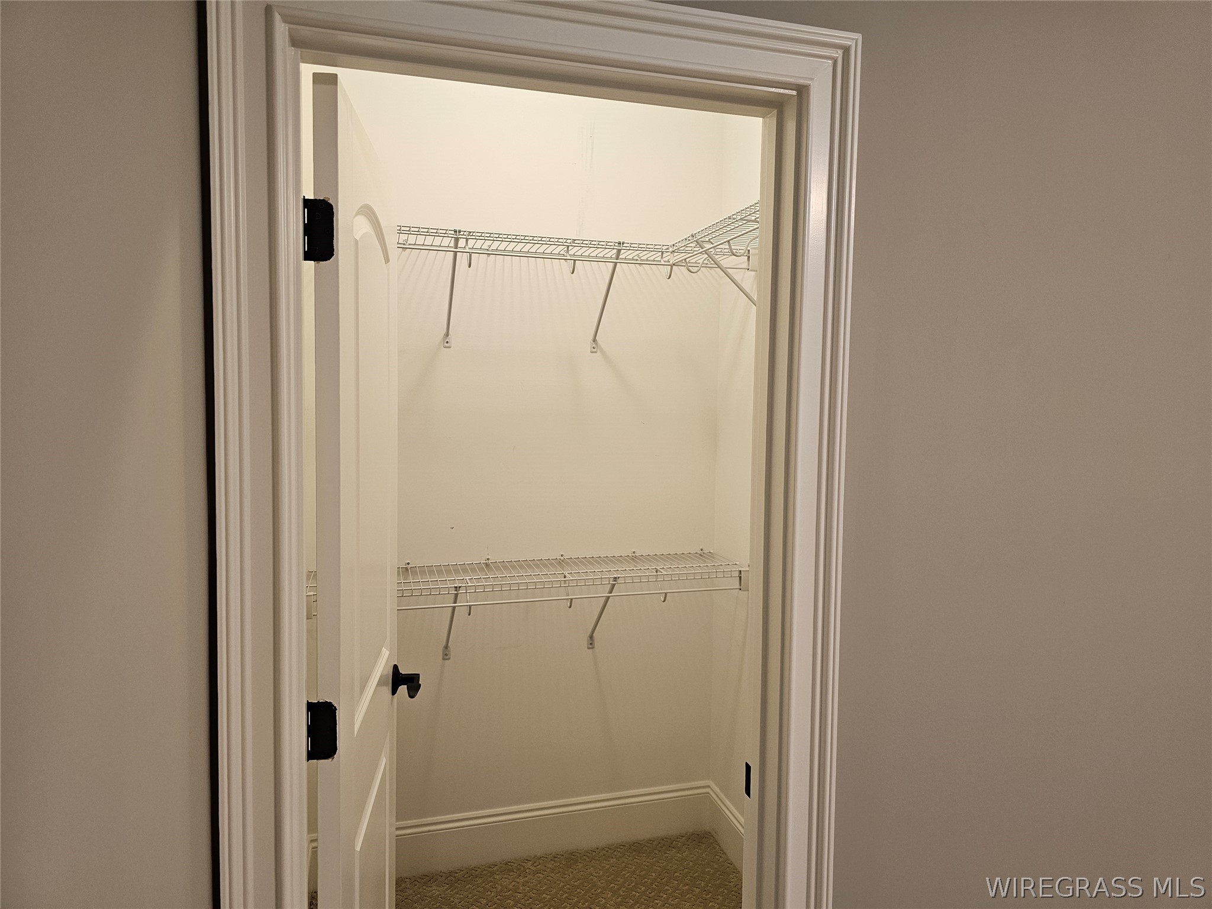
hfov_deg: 73.9
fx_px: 805
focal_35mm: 23
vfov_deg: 58.9
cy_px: 454
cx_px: 606
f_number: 1.7
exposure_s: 1/120
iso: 250
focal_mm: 6.3
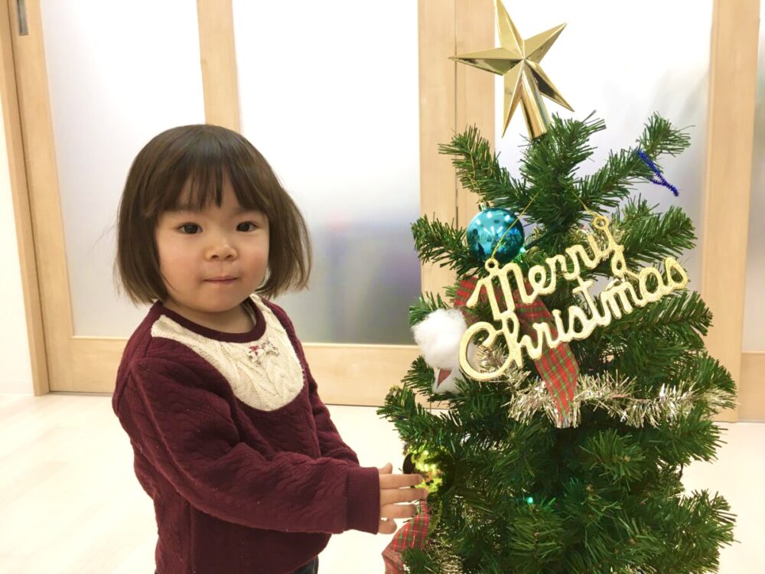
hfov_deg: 61.7
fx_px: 641
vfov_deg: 48.2
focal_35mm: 29
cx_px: 382
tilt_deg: -8.6
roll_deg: +2.0
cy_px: 287
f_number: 2.2
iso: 32
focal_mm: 4.15
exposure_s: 1/30
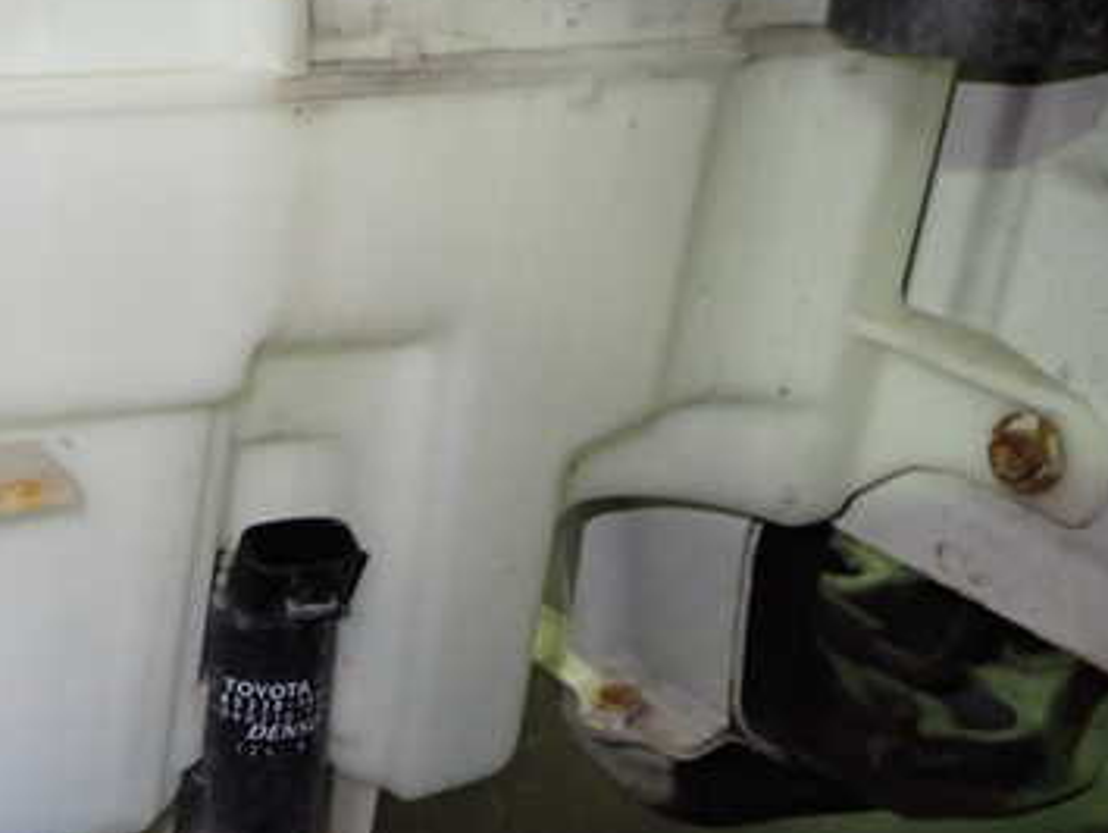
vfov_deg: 24.0
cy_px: 532
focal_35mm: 61
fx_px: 1954
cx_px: 228
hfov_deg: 30.9
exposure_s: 1/40
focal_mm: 6.37
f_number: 2.5
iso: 640
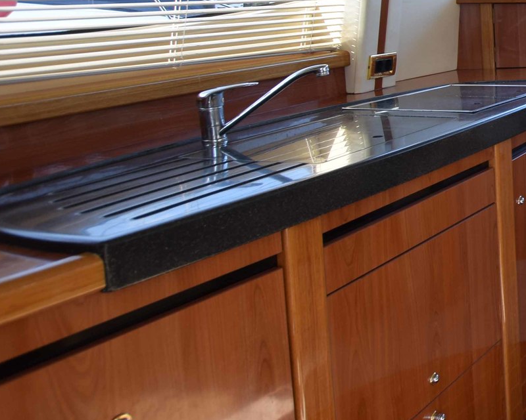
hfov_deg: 27.2
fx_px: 685
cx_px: 812
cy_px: 46
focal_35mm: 44
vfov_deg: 32.5
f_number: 5
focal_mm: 10
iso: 100
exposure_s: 1/40
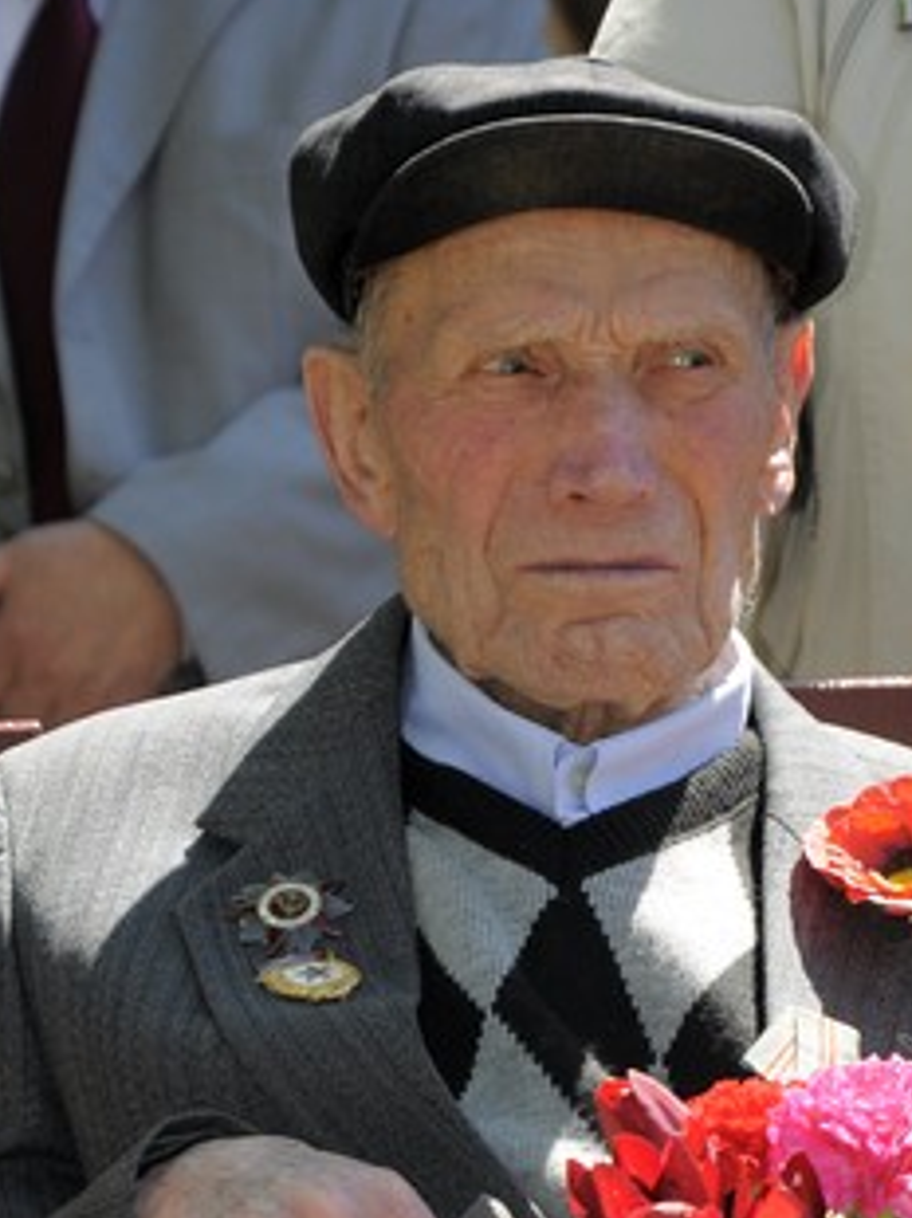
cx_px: 548
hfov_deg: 4.3
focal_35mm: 342
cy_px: 1120
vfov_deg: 5.8
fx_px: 12033
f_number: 8
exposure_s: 1/200
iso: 200
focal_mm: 105
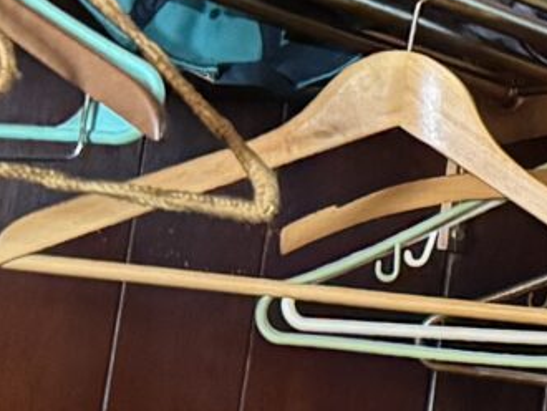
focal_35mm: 186
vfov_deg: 8.0
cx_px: 1430
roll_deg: -3.9
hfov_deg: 9.2
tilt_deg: +10.6
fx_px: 2941
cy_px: 318
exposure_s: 1/30
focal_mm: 6.76
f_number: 1.78
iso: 800
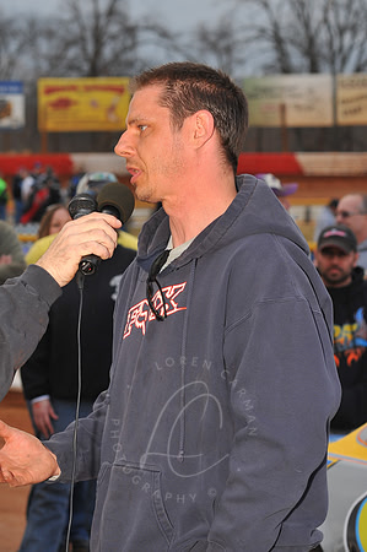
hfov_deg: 13.7
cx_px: 184
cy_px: 276
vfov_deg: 20.4
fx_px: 1533
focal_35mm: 100
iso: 500
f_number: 7.1
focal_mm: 100
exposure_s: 1/320
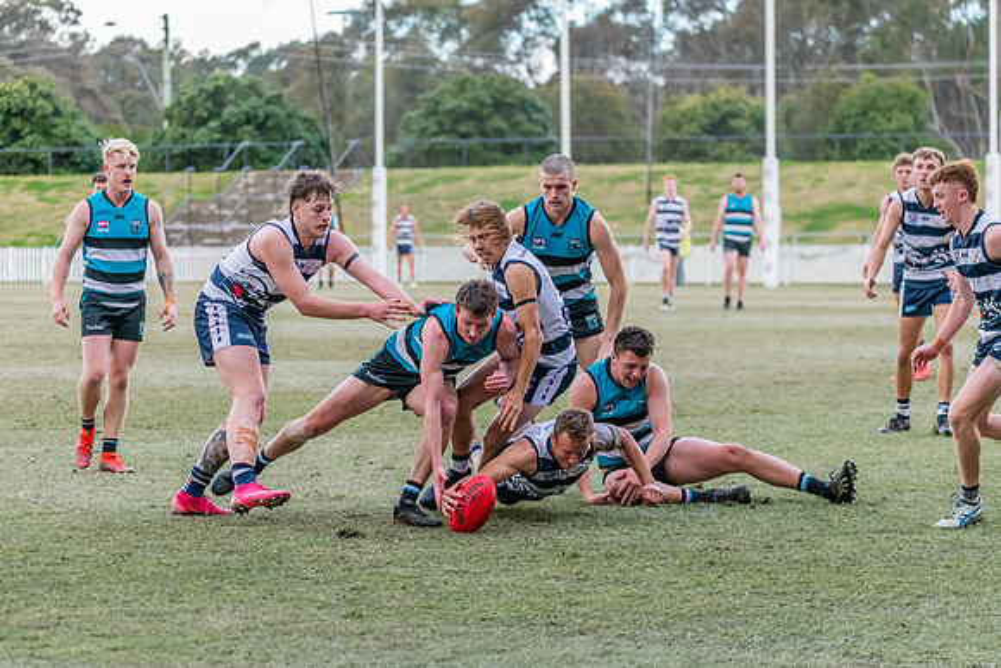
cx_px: 468
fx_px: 4586
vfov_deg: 8.3
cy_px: 330
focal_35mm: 165
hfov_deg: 12.5
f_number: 5
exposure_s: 1/2000
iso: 2500
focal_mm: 150
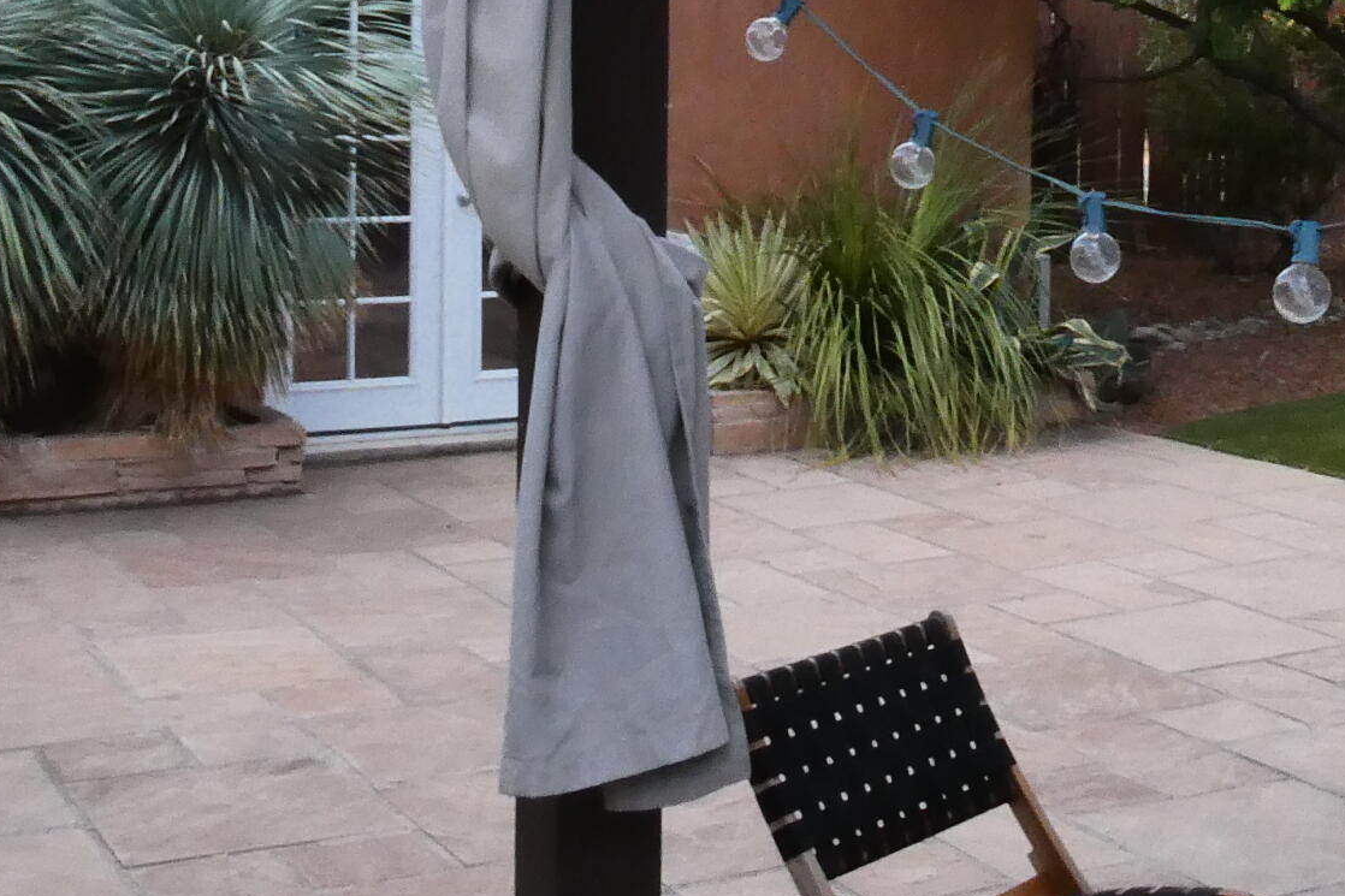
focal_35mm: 67
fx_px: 2503
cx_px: 828
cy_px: 119
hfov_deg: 30.0
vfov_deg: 20.0
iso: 400
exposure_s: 1/60
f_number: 8
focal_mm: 4.3
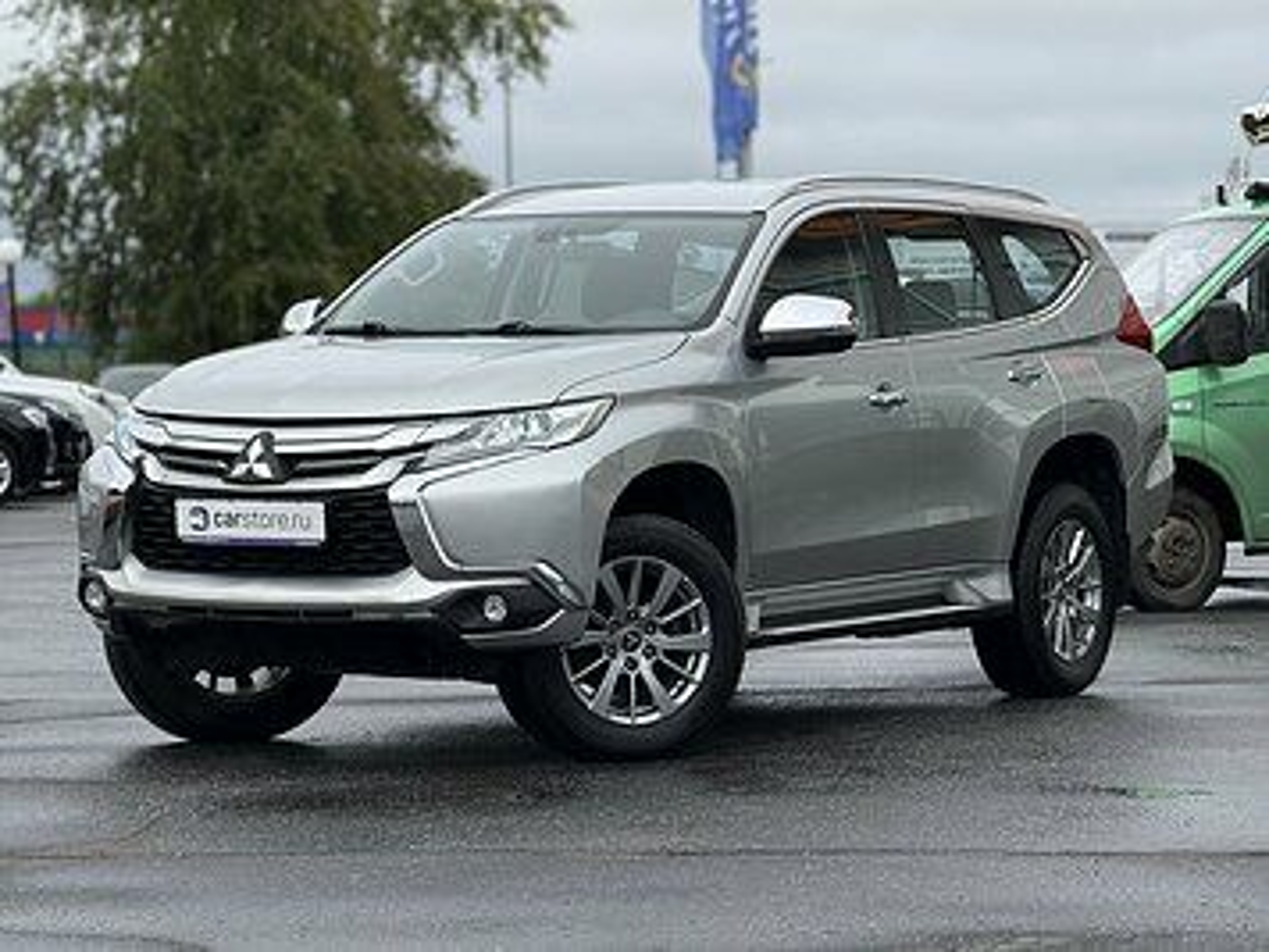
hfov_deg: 16.4
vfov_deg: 12.3
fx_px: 4399
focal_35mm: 120
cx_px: 634
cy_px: 476
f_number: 2.8
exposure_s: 1/977
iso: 50
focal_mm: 15.66
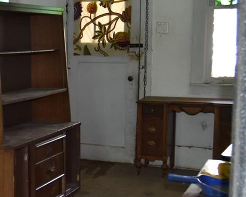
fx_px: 568
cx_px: -79
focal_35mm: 78
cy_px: 134
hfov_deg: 21.9
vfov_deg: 19.6
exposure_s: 1/100
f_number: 5
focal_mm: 18
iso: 800
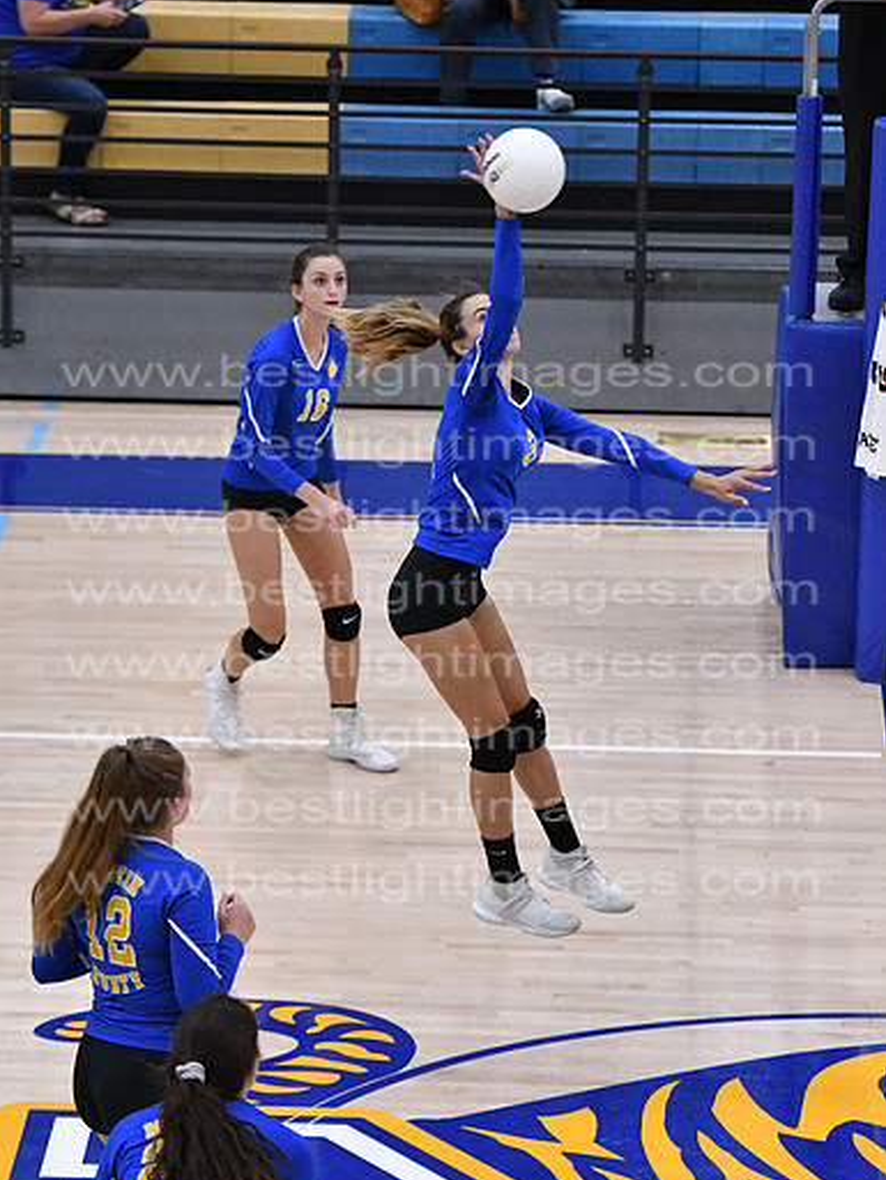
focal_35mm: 199
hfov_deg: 7.5
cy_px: 630
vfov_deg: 9.9
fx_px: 6788
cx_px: 443
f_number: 3.2
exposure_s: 1/1250
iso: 6400
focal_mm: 122
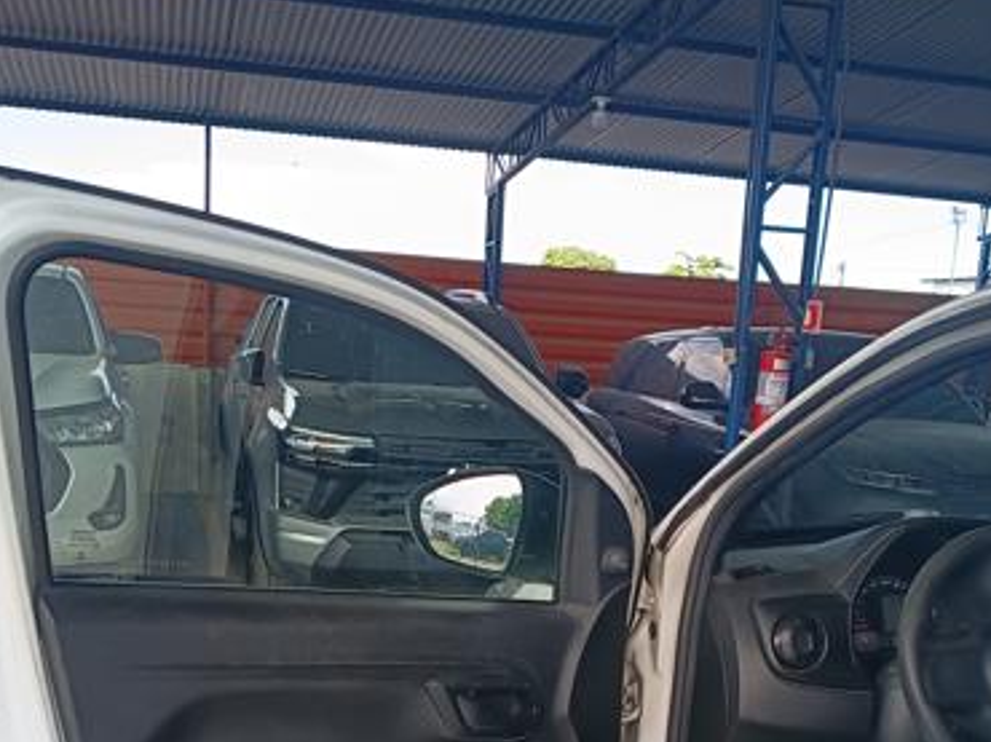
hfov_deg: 42.1
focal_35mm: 45
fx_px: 1287
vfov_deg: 31.1
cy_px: 619
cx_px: 504
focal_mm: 4.81
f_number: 1.8
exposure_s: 1/231
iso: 146
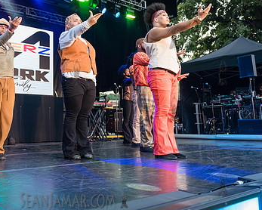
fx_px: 295
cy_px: 72
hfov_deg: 46.7
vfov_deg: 38.8
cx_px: 76
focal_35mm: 38
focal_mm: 24
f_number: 3.2
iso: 2000
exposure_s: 1/800
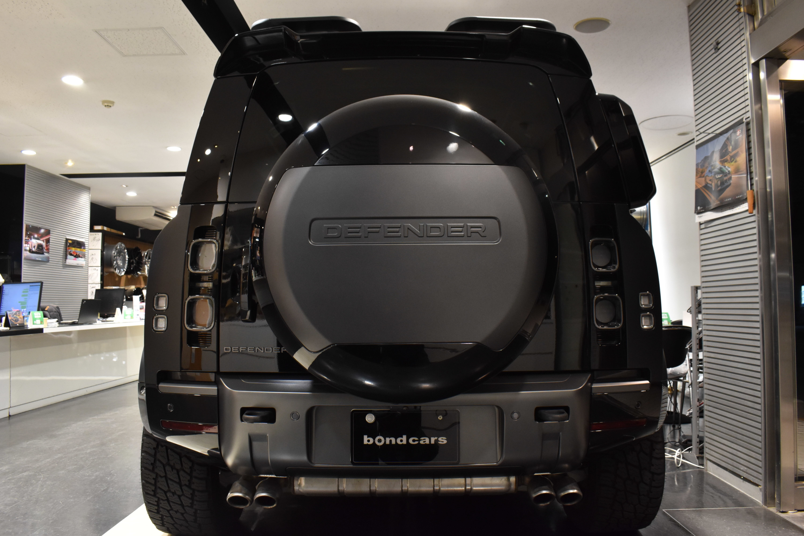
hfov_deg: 67.4
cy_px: 268
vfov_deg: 47.9
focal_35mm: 27
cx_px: 402
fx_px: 603
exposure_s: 1/30
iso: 1400
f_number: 8
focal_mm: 18
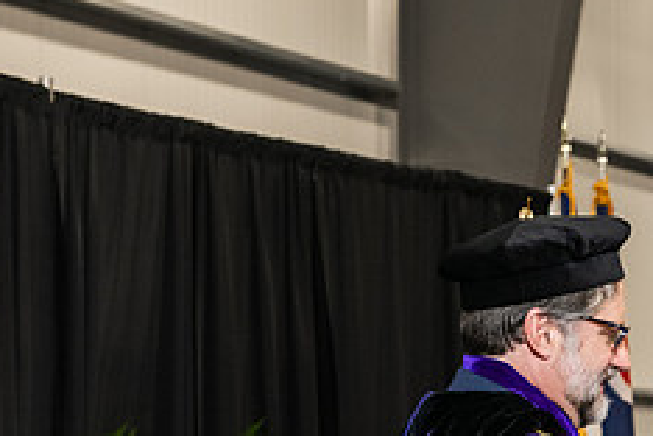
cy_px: 465
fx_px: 2702
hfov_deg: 13.6
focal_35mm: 149
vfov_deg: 9.1
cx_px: 681
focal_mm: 60
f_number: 5
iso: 2500
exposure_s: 1/200
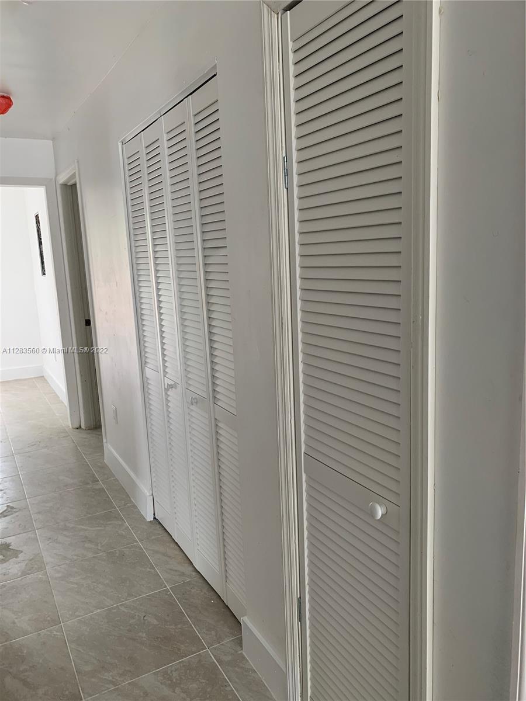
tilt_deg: -9.1
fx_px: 527
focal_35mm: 26
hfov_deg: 53.1
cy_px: 350
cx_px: 263
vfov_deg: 67.3
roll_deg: +1.5
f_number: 1.8
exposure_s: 1/121
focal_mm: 4.25
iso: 80
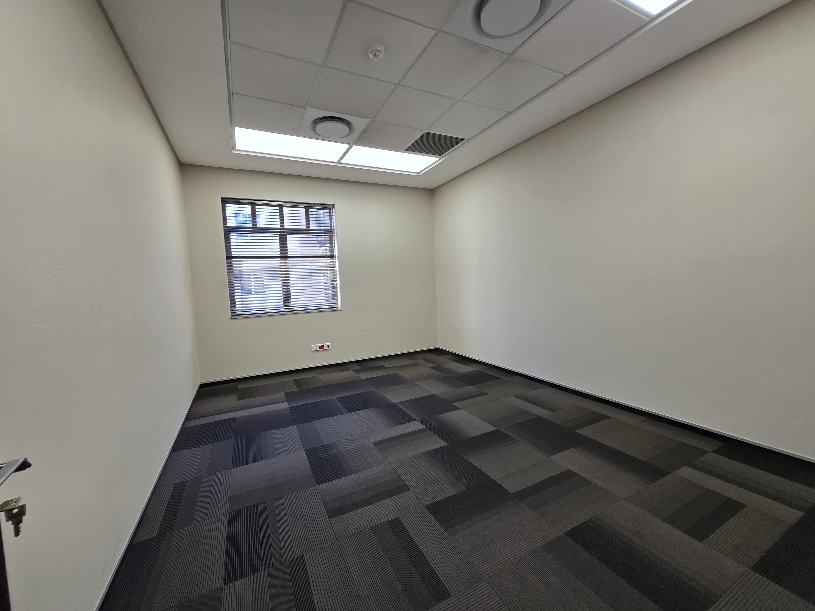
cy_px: 306
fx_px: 306
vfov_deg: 89.9
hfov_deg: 106.2
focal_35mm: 13
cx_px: 408
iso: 32
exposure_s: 1/50
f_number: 2.2
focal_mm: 1.7
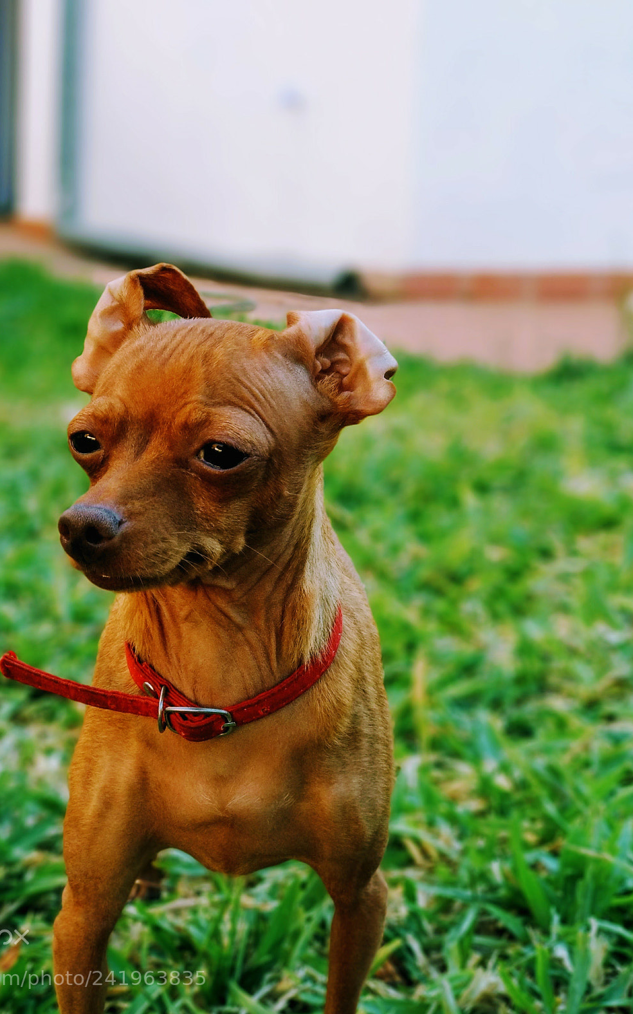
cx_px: 255
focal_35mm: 56
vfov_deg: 36.3
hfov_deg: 23.1
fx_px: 1546
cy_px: 514
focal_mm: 5.99
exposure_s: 1/120
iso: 320
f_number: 2.6
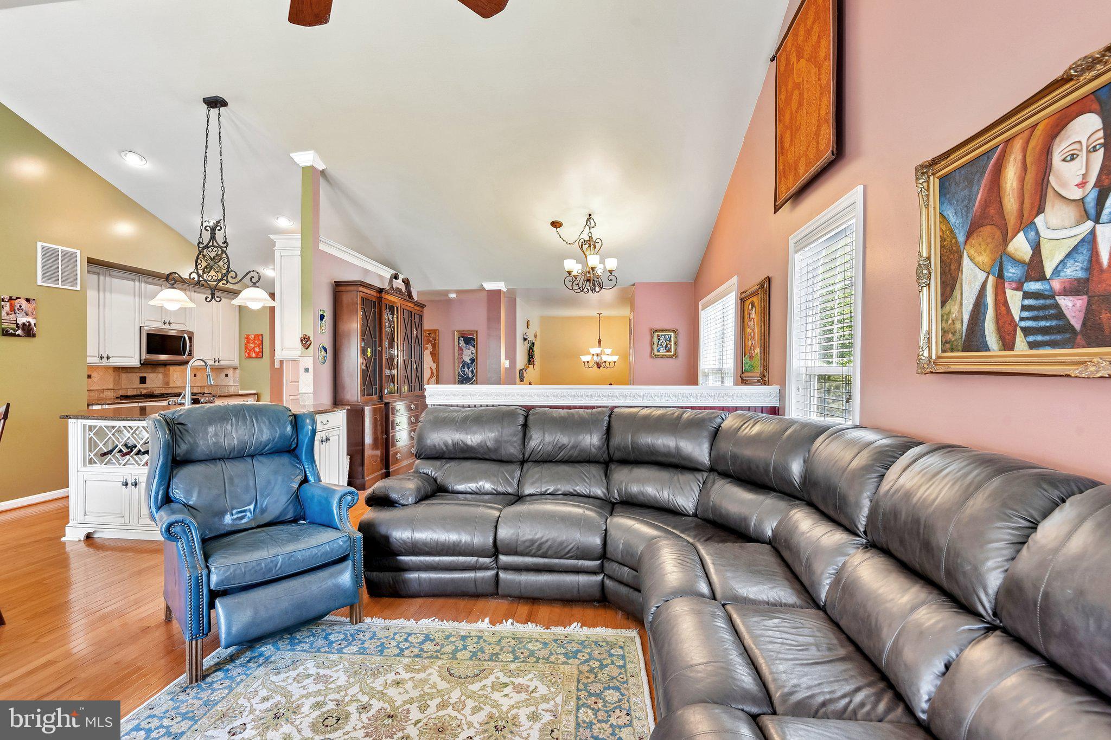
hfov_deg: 96.7
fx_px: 494
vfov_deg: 73.7
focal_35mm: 16
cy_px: 370
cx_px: 556
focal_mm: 16
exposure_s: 1/6
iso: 400
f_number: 8
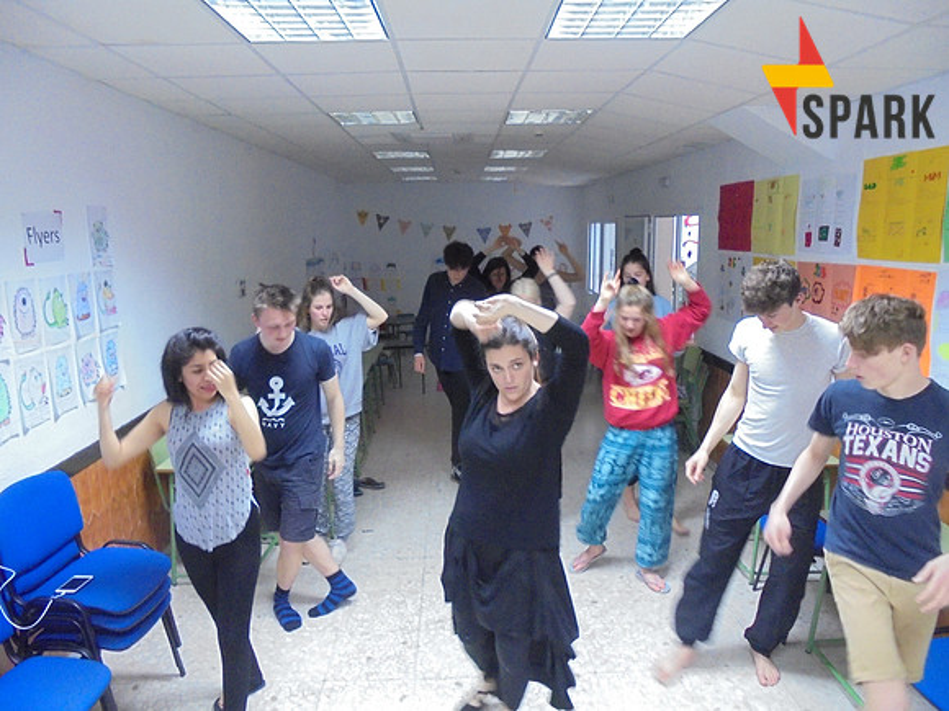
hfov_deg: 67.3
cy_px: 356
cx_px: 474
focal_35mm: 26
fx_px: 713
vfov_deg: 53.1
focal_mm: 4.6
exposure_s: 1/20
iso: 640
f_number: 3.5
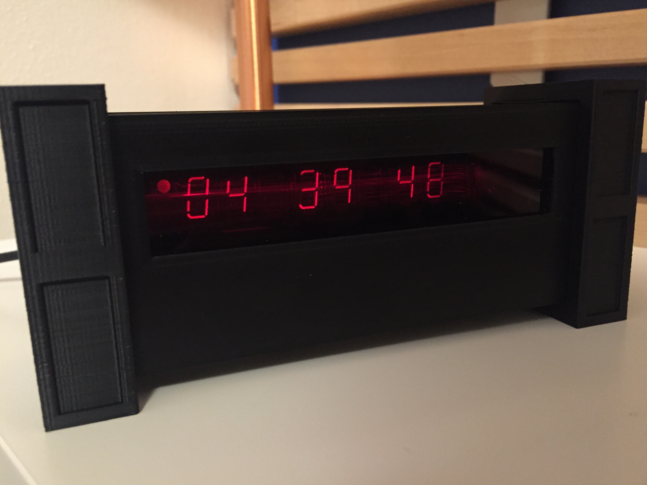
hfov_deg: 60.0
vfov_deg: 46.8
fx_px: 561
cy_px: 242
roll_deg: -0.4
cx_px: 329
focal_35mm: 30
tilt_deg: -12.5
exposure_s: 1/15
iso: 500
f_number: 2.2
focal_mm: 4.15
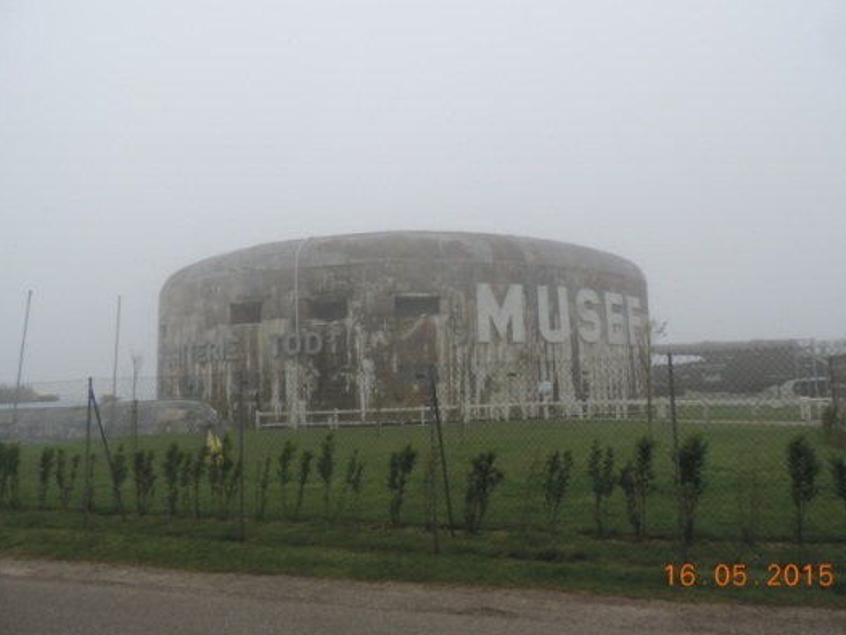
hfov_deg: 69.4
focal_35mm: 25
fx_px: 611
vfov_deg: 54.9
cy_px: 314
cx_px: 433
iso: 80
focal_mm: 4.3
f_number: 3
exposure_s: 1/100
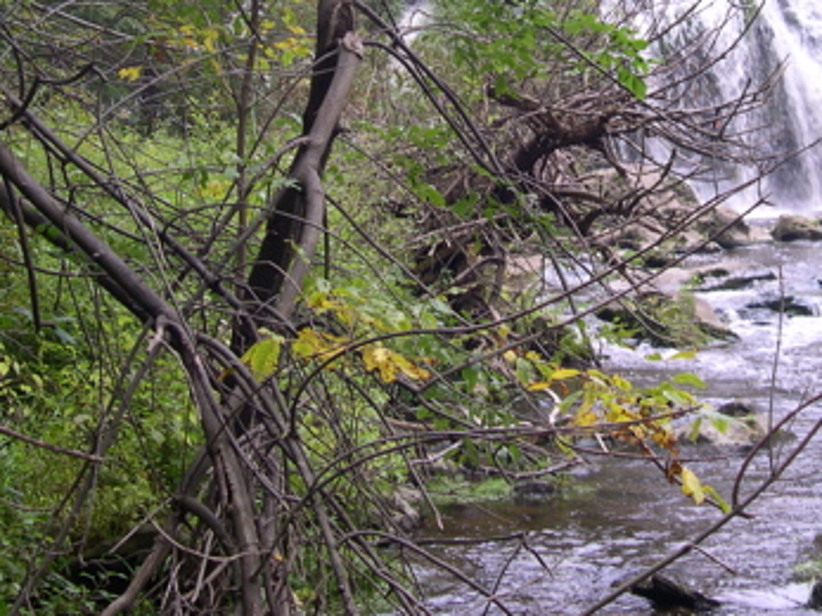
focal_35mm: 73
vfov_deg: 19.8
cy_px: 71
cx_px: 486
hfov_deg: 26.6
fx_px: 1733
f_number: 2.8
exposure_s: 1/65.4
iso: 100
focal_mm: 8
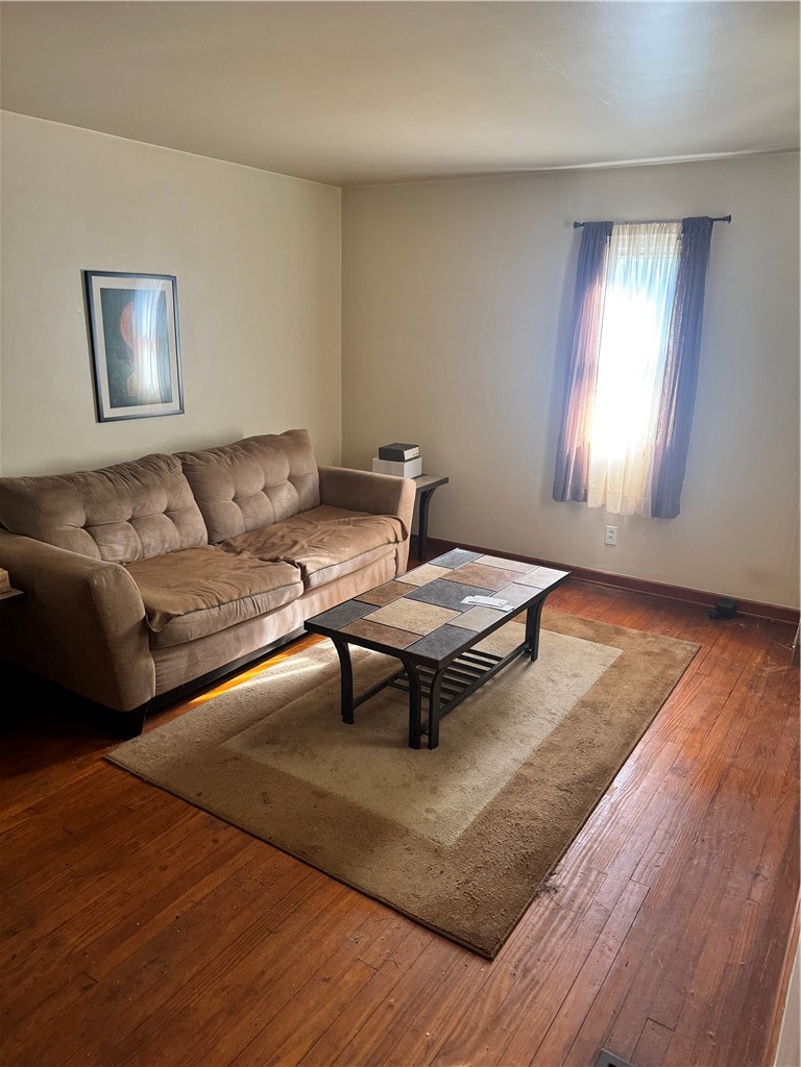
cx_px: 400
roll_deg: -2.5
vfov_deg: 71.6
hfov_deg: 56.8
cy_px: 534
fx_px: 740
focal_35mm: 24
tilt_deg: -16.5
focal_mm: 6.76
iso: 400
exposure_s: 1/60
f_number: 1.78
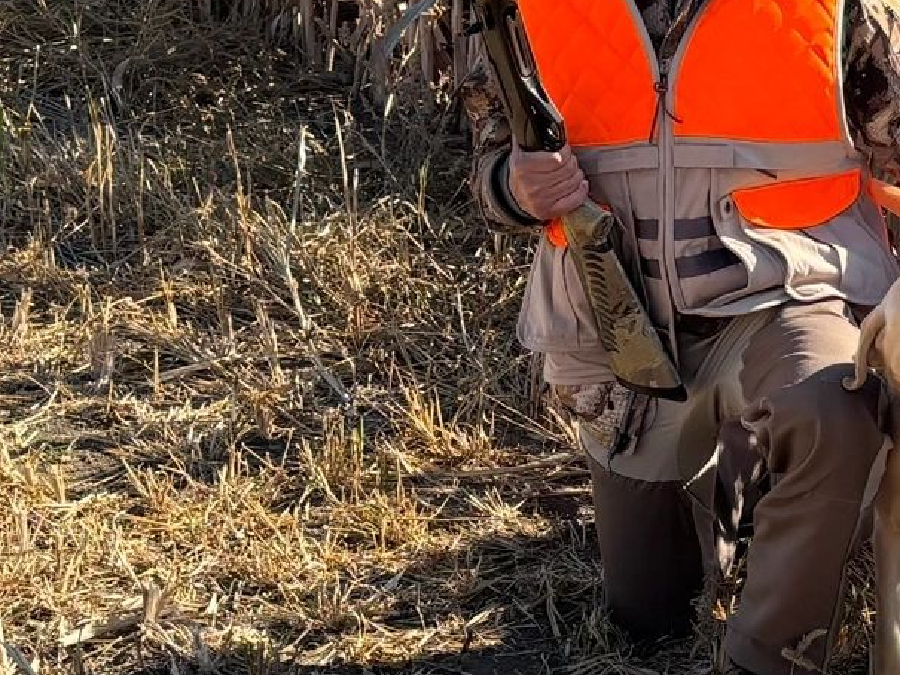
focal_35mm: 110
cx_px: 840
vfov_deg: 13.5
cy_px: 431
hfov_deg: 17.6
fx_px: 2861
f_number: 1.6
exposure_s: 1/1876
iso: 50
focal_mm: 5.96
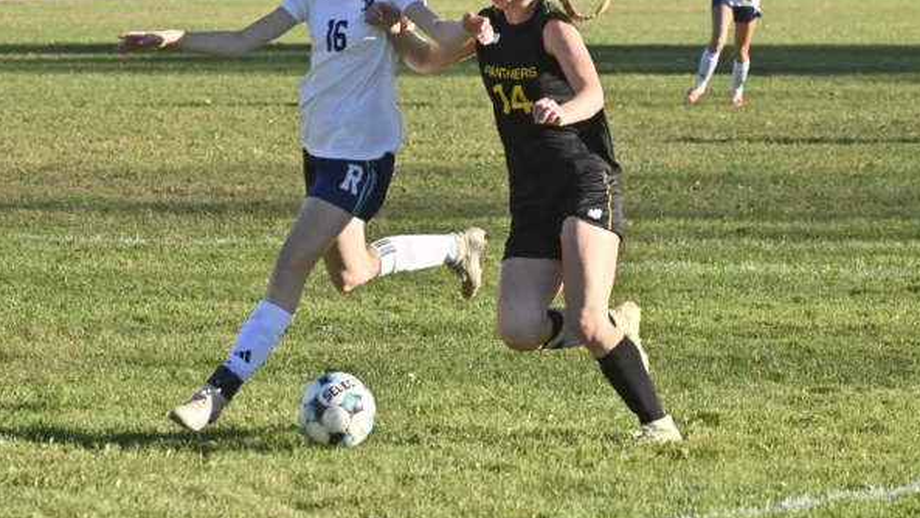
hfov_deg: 10.2
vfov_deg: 5.7
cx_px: 501
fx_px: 5173
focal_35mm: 212
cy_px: 202
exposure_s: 1/4000
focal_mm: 160
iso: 2500
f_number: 11
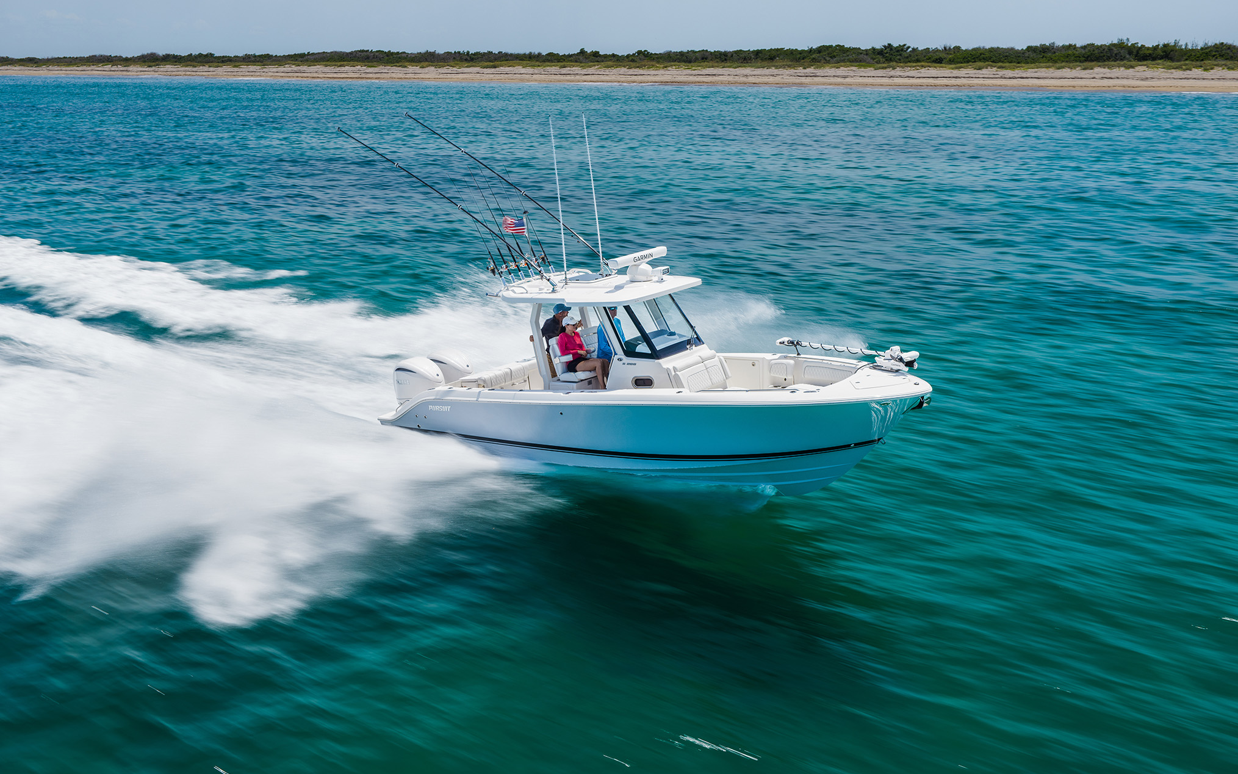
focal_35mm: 36
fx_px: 1215
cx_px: 615
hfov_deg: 54.0
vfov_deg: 35.3
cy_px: 371
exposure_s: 1/50
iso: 100
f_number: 8
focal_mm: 35
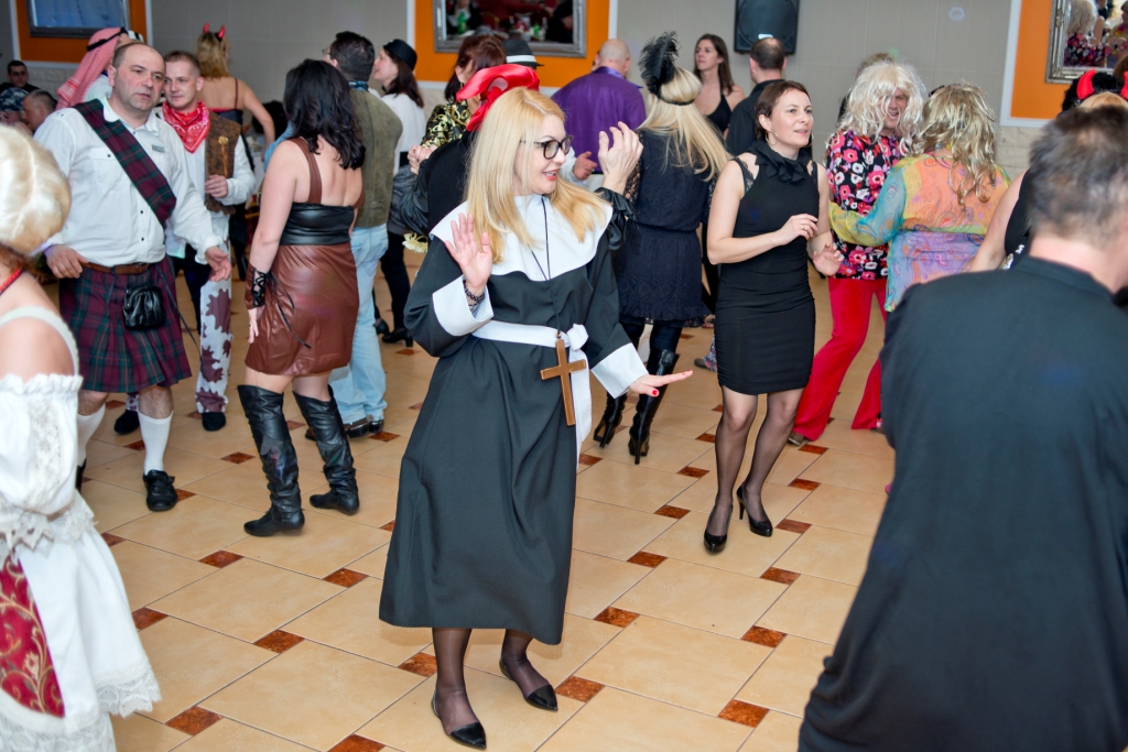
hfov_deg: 54.4
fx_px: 1097
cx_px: 564
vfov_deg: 37.9
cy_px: 376
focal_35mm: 35
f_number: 2.8
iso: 320
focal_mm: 35
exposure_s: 1/320
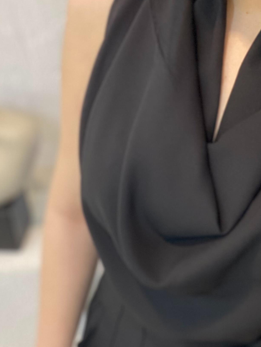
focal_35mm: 57
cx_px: 161
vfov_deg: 33.8
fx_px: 573
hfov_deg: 25.6
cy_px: 170
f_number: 2.2
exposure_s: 1/60
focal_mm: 2.71
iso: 160
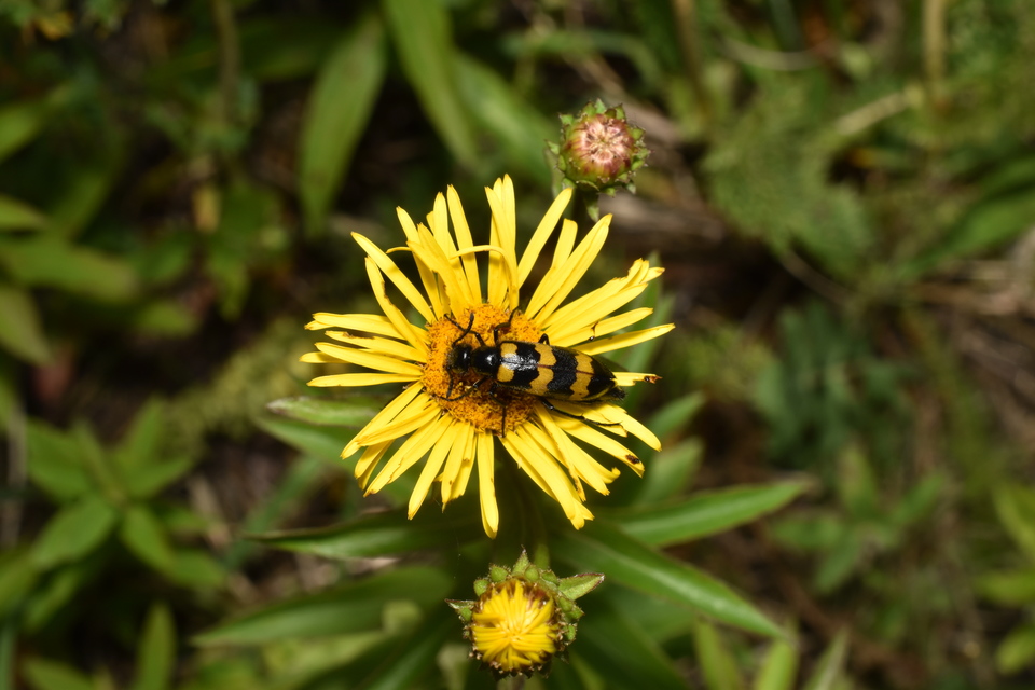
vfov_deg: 22.6
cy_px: 345
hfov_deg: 33.4
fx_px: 1725
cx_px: 518
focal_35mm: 60
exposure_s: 1/200
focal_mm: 40
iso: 125
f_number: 20
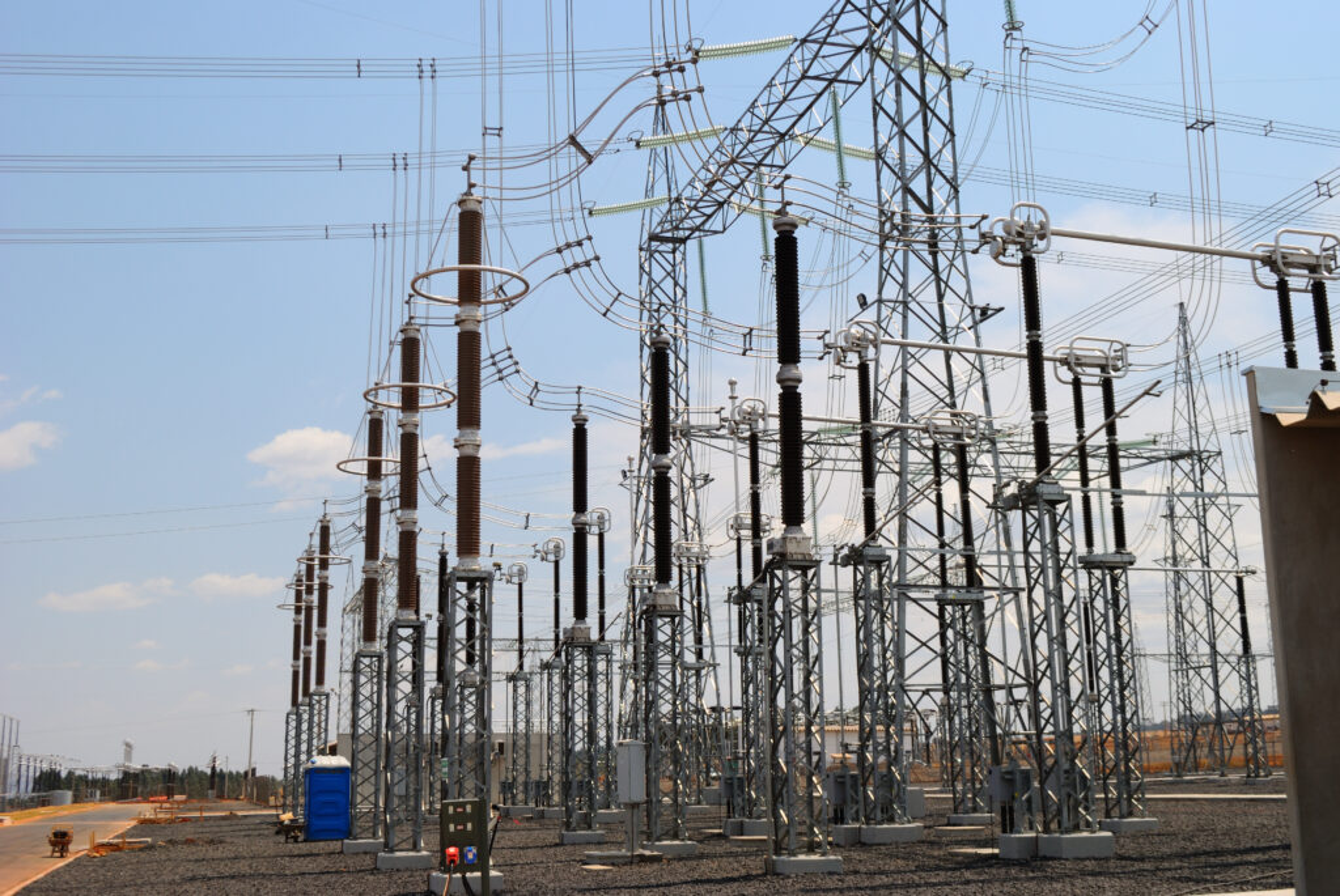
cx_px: 670
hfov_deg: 49.5
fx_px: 1453
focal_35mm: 39
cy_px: 448
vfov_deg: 34.3
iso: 100
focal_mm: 26
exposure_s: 1/320
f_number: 9
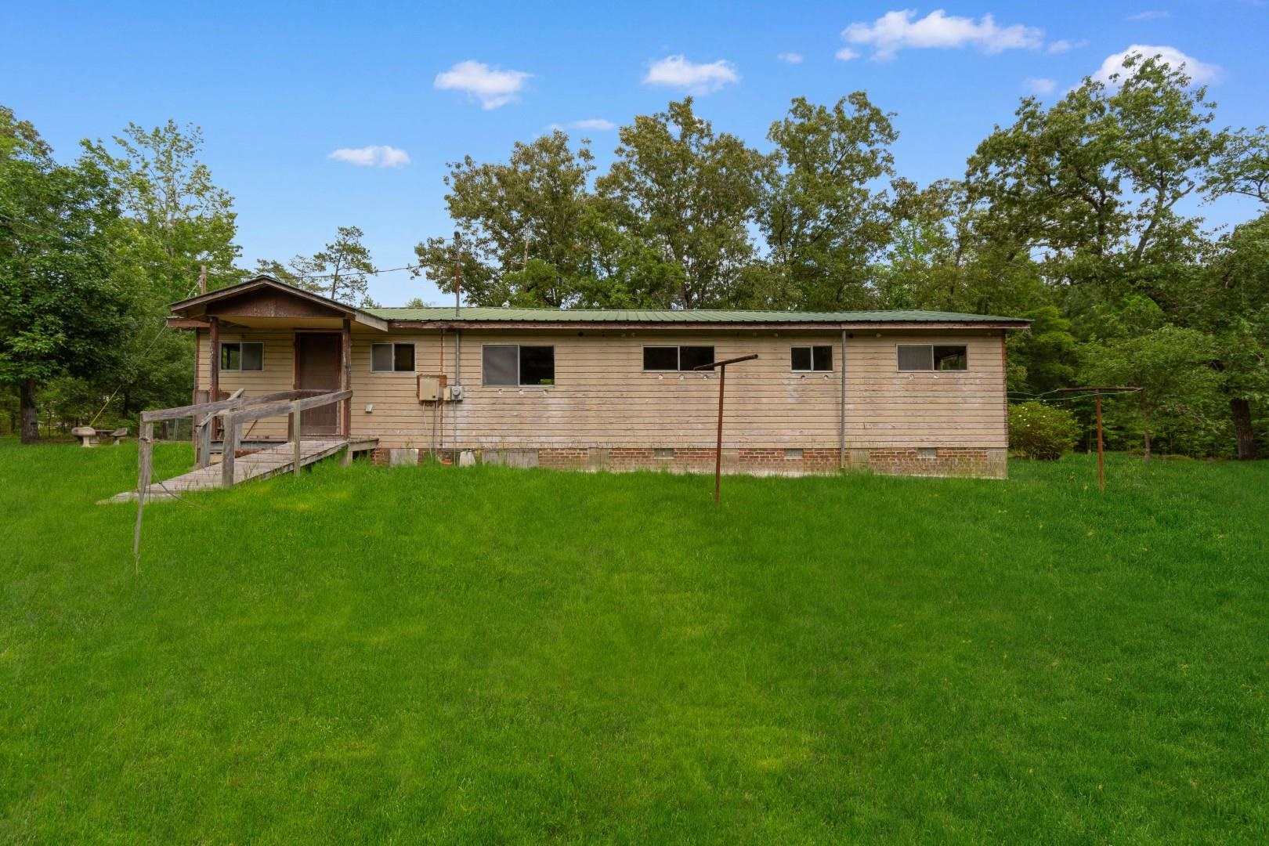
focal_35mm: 15
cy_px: 423
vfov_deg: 77.3
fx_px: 529
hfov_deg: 100.4
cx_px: 634
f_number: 6.3
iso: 100
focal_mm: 10
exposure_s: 1/160
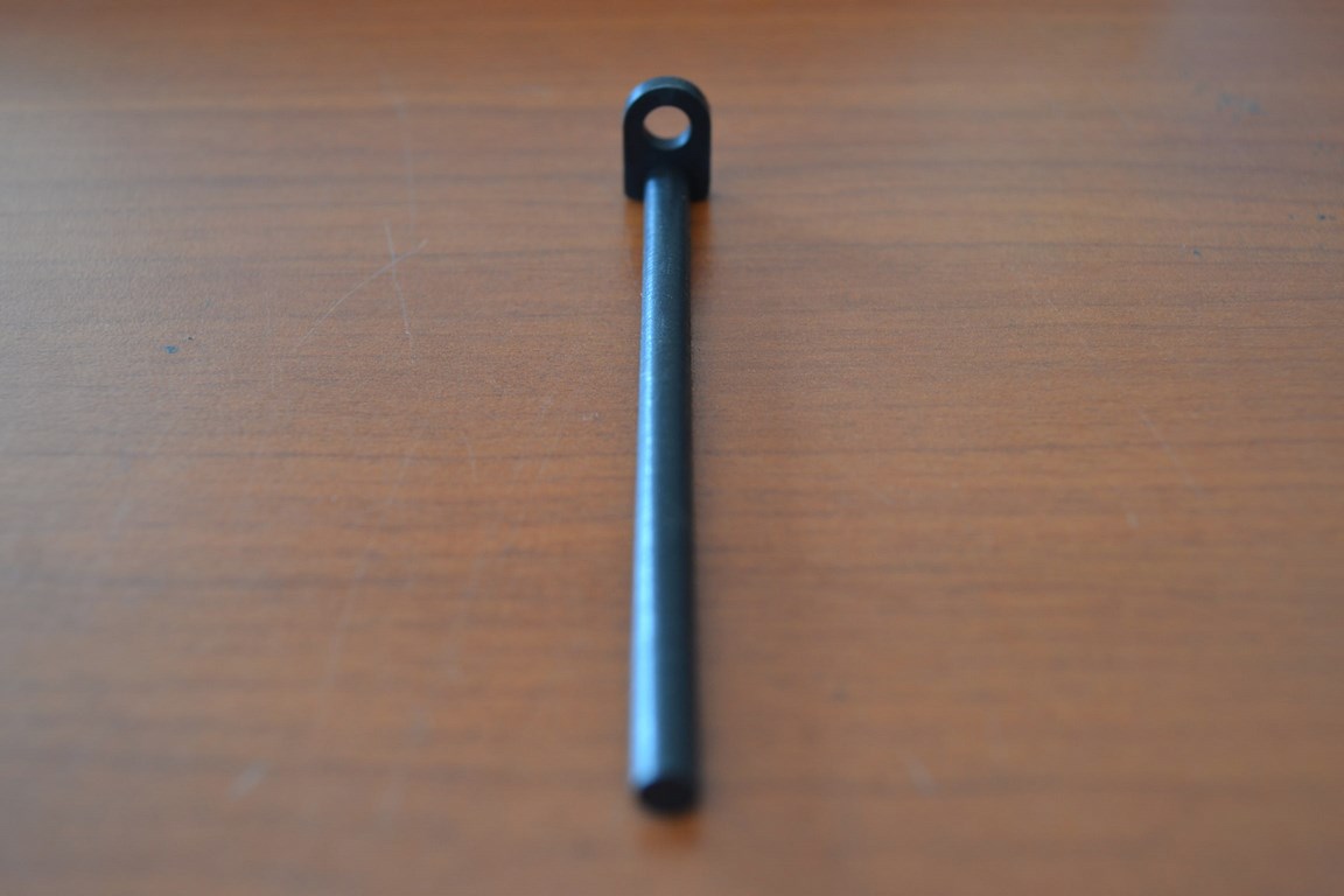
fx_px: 1792
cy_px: 448
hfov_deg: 41.1
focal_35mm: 48
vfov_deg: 28.1
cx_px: 672
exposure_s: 1/60
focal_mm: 32
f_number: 4.8
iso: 400
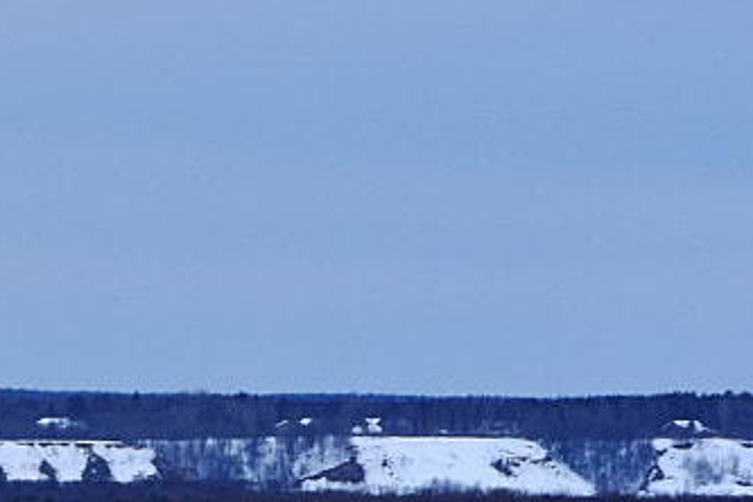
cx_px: -466
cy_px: 478
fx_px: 15820
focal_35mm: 756
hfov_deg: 2.7
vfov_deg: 1.8
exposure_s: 1/320
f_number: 10
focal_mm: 105
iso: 200
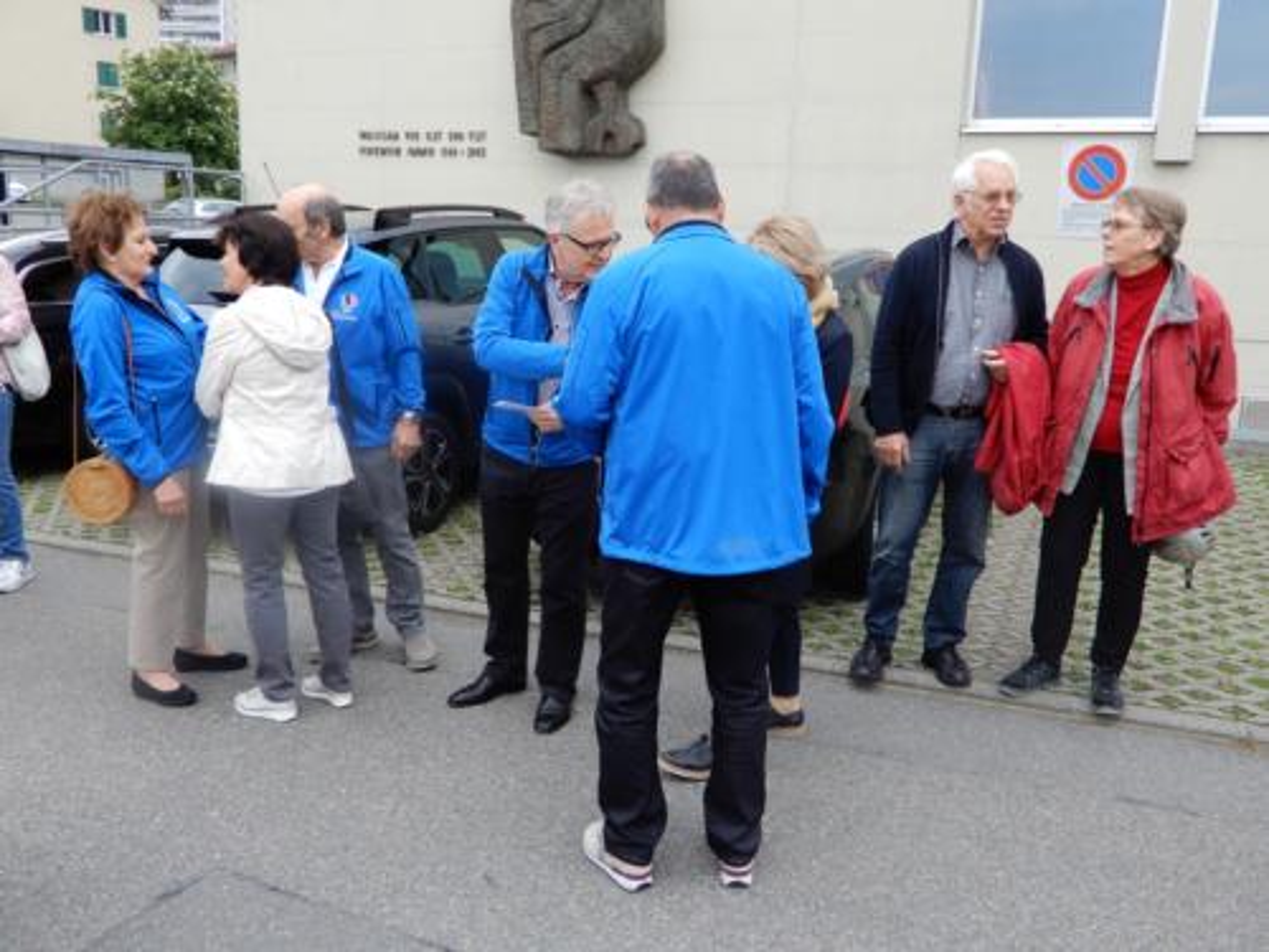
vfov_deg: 46.8
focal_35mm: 30
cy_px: 476
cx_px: 634
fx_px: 1100
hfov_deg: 60.0
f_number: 3.5
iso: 80
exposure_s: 1/80
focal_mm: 5.4
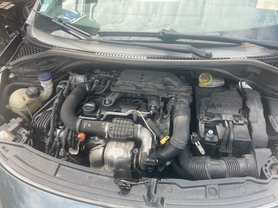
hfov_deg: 67.3
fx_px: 209
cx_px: 139
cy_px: 104
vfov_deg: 53.1
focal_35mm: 26
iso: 32
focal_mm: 4.2
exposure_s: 1/267
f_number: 1.6
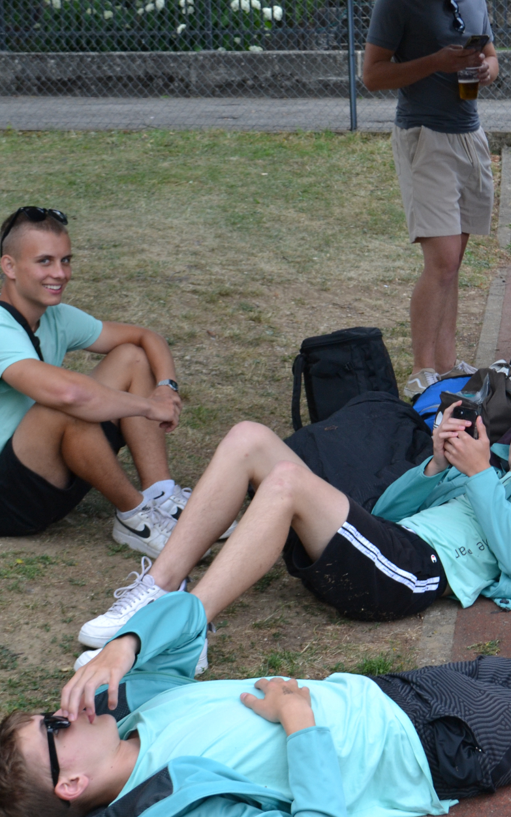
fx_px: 1670
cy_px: 437
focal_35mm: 75
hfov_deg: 16.9
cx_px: 538
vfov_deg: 27.5
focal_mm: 30
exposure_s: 1/125
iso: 360
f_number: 5.6
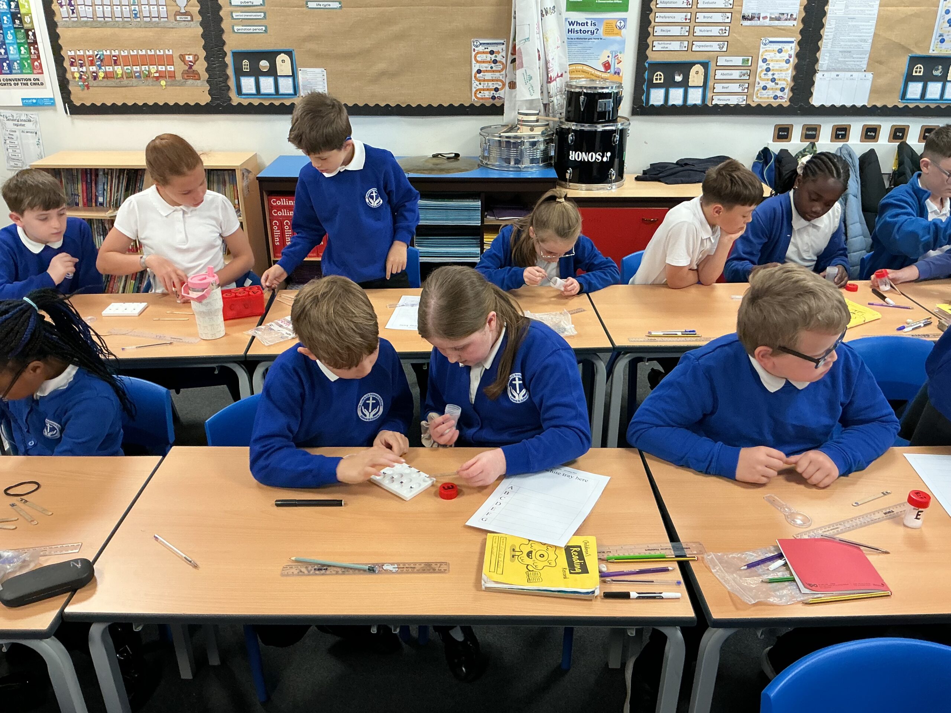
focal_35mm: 29
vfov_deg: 48.2
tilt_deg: -25.4
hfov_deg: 61.7
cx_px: 476
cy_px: 356
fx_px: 797
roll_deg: +0.4
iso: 125
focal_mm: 3
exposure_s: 1/60
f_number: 1.8
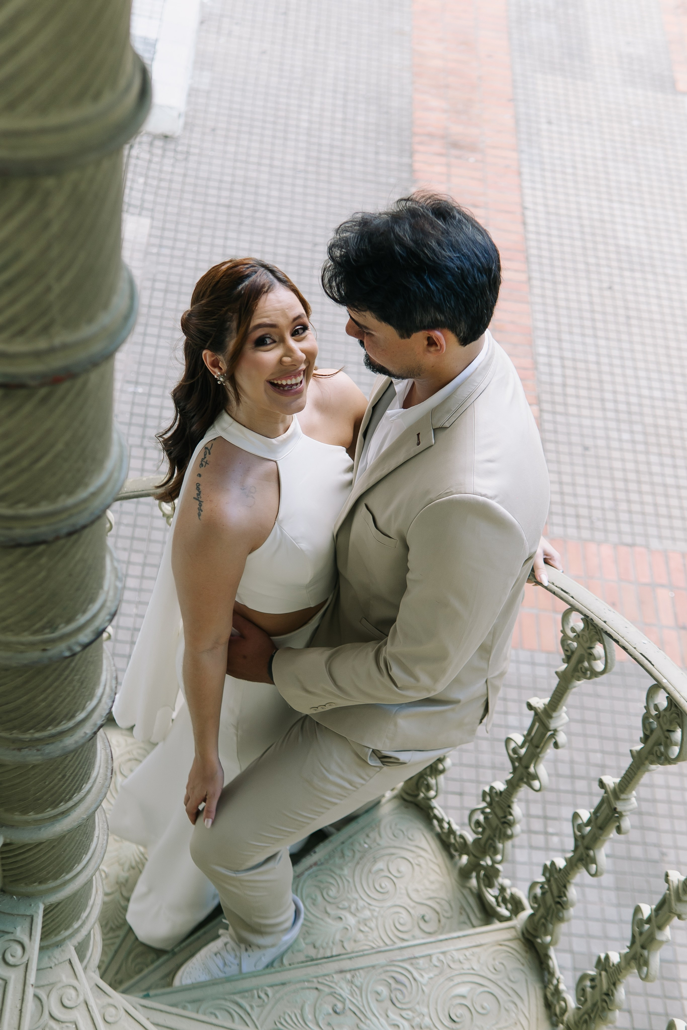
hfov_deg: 29.9
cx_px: 344
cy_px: 515
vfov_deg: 43.6
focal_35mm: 45
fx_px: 1288
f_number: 2.8
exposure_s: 1/125
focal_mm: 30
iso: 125
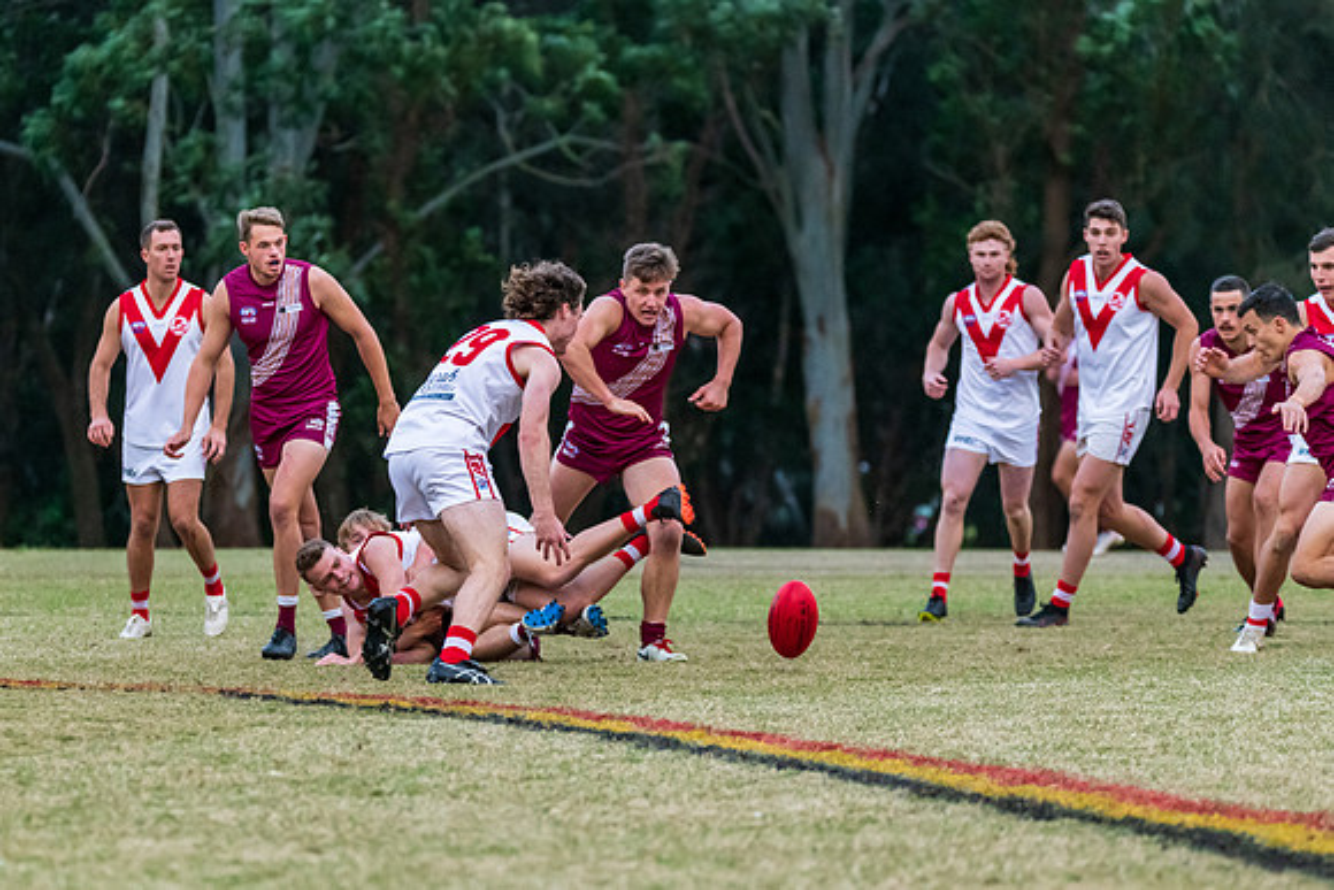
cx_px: 554
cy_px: 508
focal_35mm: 282
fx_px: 10437
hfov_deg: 7.3
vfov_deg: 4.9
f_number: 5.3
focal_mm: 240
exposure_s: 1/1250
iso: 3200
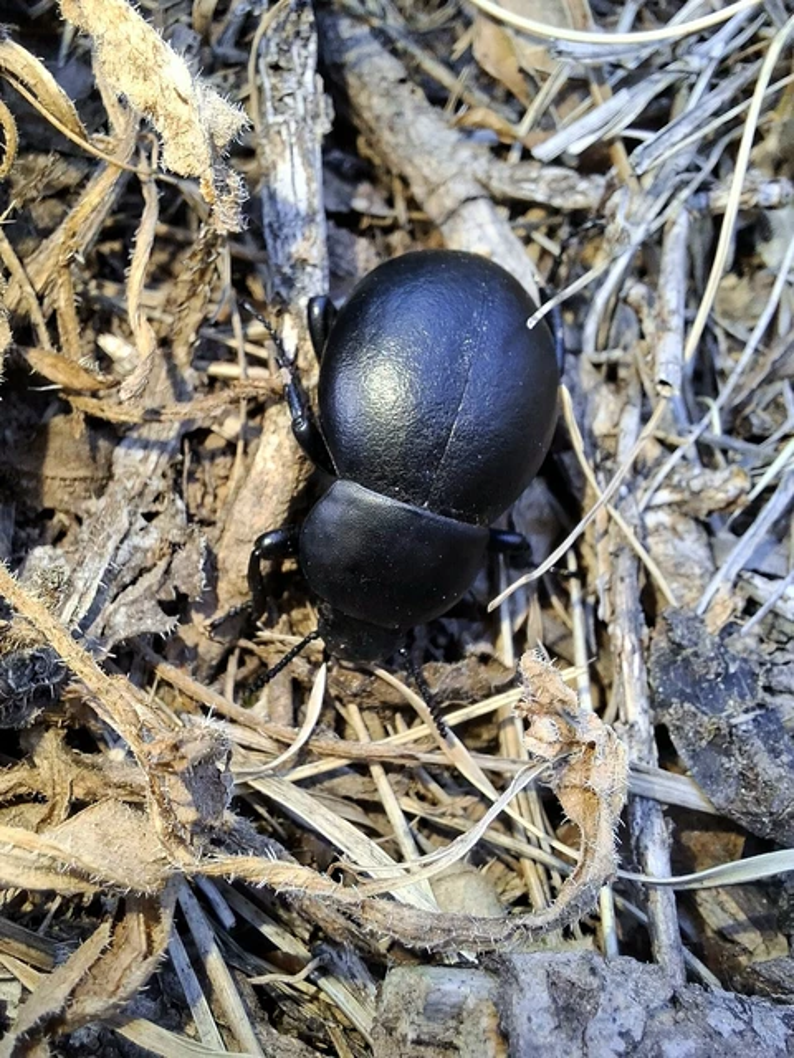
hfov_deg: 54.9
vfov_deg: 69.4
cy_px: 529
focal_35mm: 25
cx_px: 397
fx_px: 765
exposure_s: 1/100
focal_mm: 2.13
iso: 80
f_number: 2.4
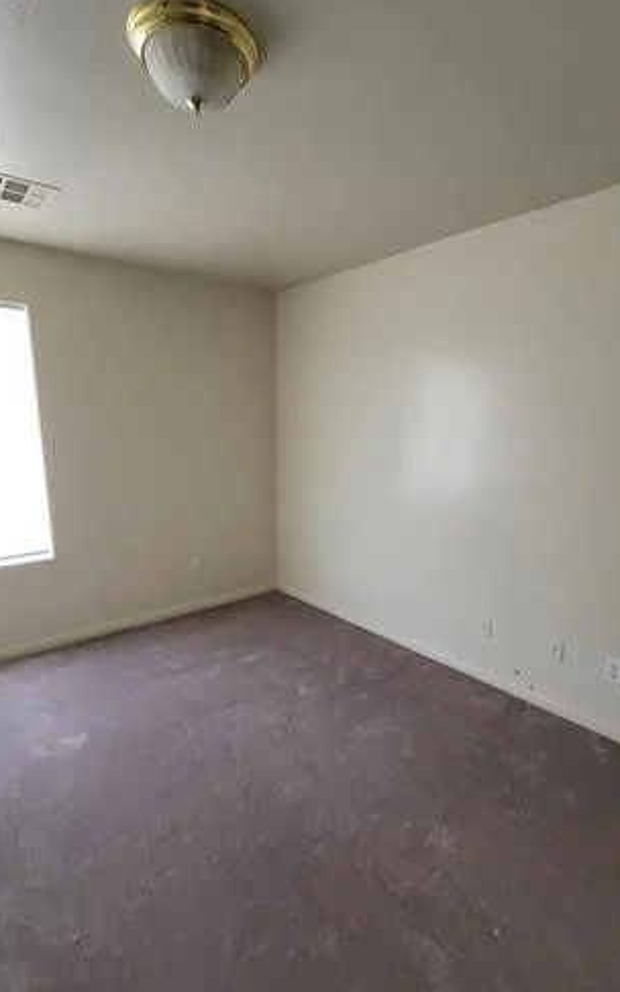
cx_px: 320
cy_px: 529
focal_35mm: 17
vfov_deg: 94.2
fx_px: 459
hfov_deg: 68.0
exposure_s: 1/60
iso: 200
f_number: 2.2
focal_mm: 2.2
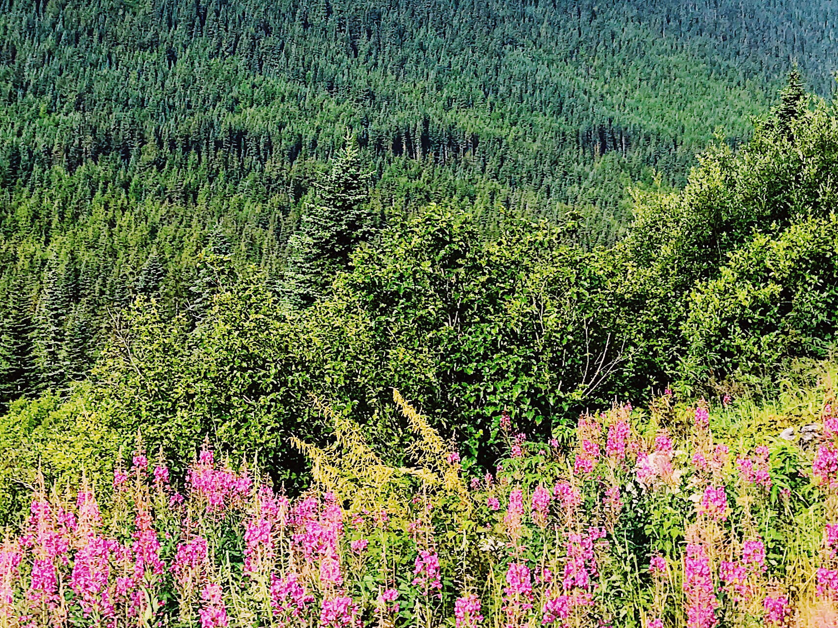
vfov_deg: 21.3
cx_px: 368
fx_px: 1598
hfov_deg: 29.4
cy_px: -37
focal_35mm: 66
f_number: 1.8
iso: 20
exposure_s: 1/2336
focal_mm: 3.99
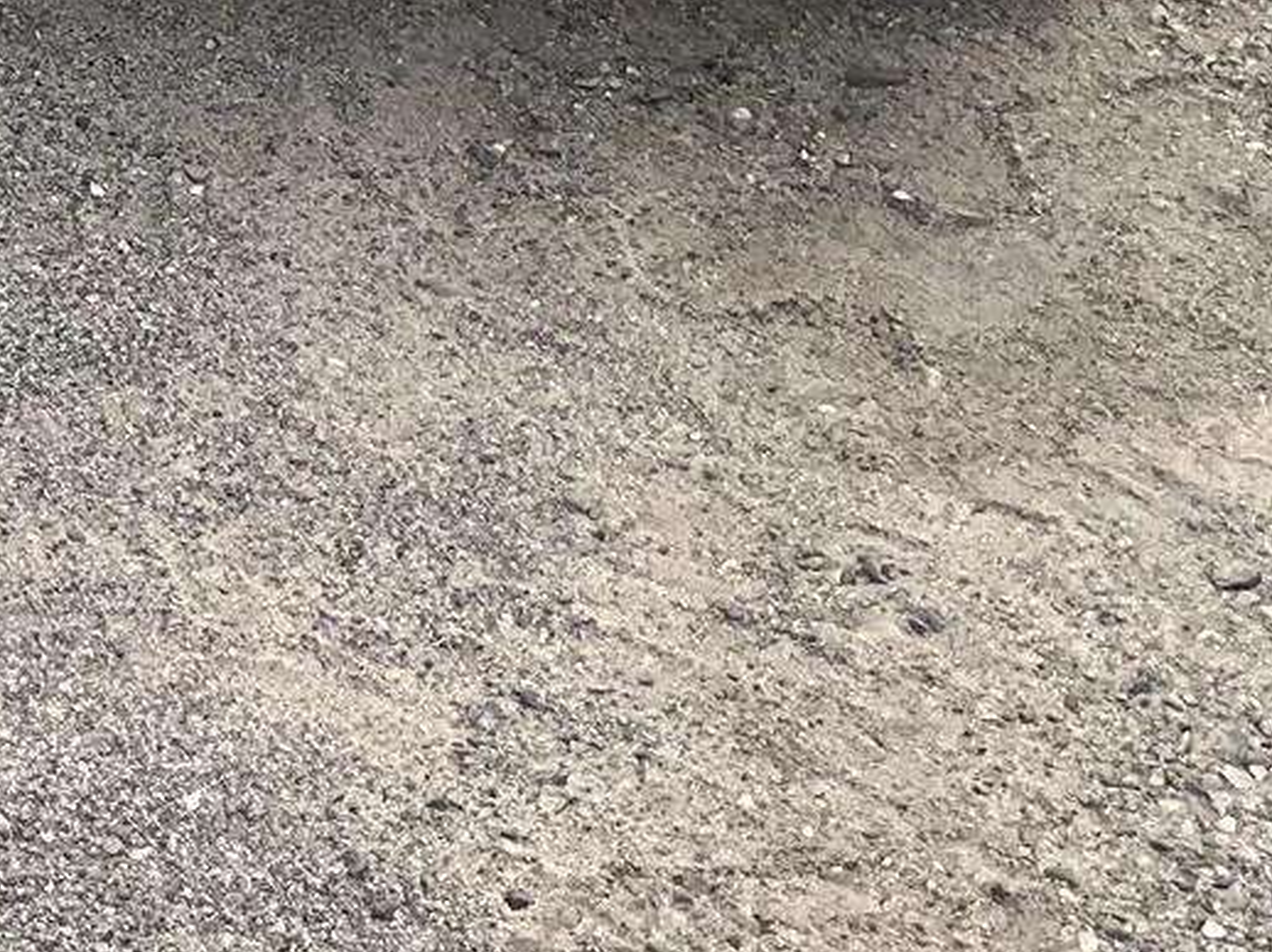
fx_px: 4114
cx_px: -744
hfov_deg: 15.9
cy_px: -645
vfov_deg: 12.3
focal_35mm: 112
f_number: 1.8
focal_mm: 3
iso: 25
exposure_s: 1/929
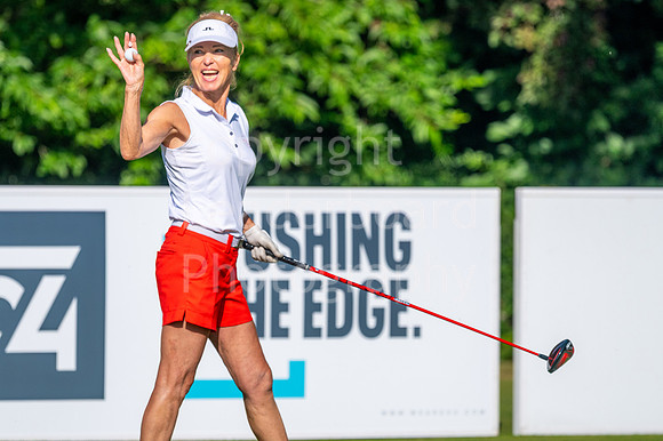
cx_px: 332
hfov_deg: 4.6
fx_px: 8282
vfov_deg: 3.1
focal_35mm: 450
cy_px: 220
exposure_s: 1/2500
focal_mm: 300
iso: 200
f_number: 5
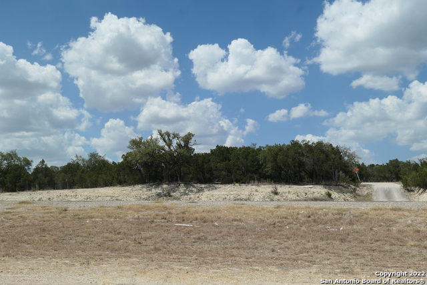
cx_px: 214
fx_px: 463
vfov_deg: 34.2
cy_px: 142
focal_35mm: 39
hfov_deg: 49.5
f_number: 8
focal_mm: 14.4
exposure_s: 1/800
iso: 200
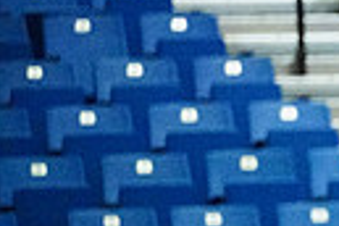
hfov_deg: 3.0
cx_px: 759
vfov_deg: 2.0
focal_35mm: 676
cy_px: 304
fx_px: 6365
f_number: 2.8
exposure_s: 1/1600
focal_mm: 150
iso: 25600
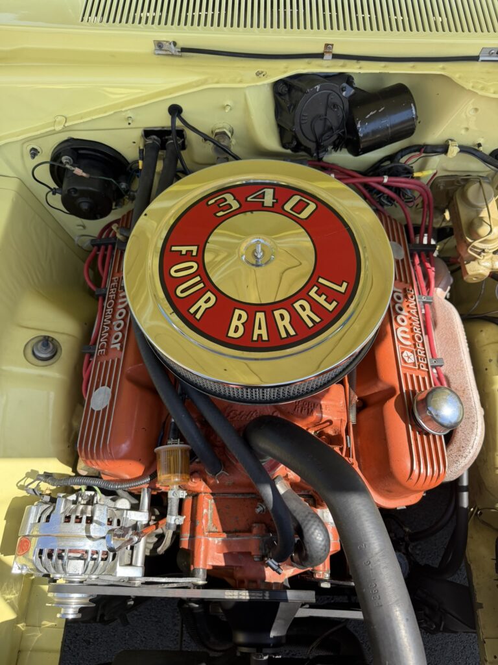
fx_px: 460
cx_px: 249
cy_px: 332
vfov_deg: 71.6
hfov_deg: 56.8
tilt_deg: -61.4
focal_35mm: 24
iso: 100
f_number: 1.78
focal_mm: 6.76
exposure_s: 1/1855
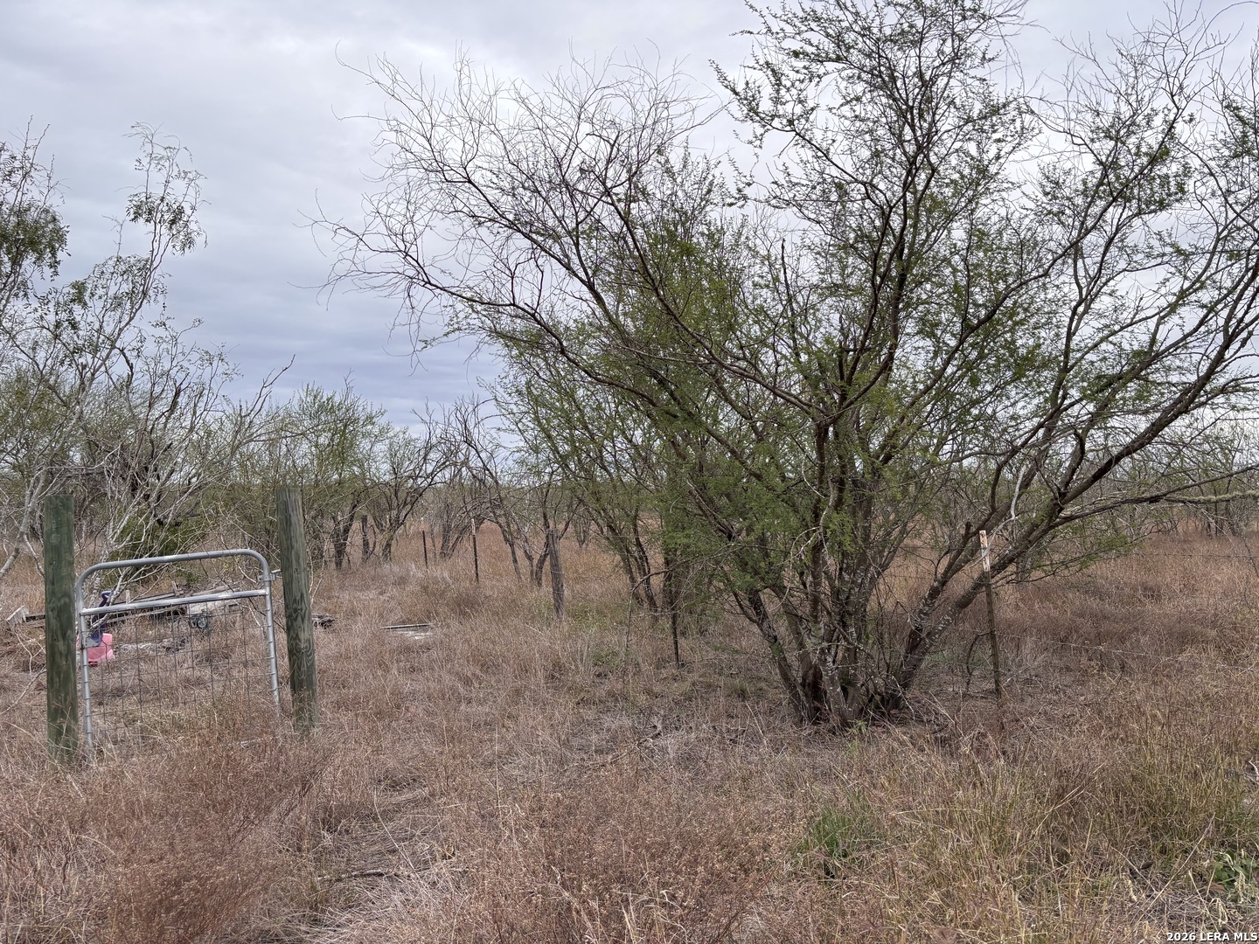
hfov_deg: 67.3
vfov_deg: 53.1
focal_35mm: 26
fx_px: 946
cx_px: 630
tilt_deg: +1.5
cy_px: 472
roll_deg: -0.2
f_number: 1.6
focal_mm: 5.96
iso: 50
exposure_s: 1/2398
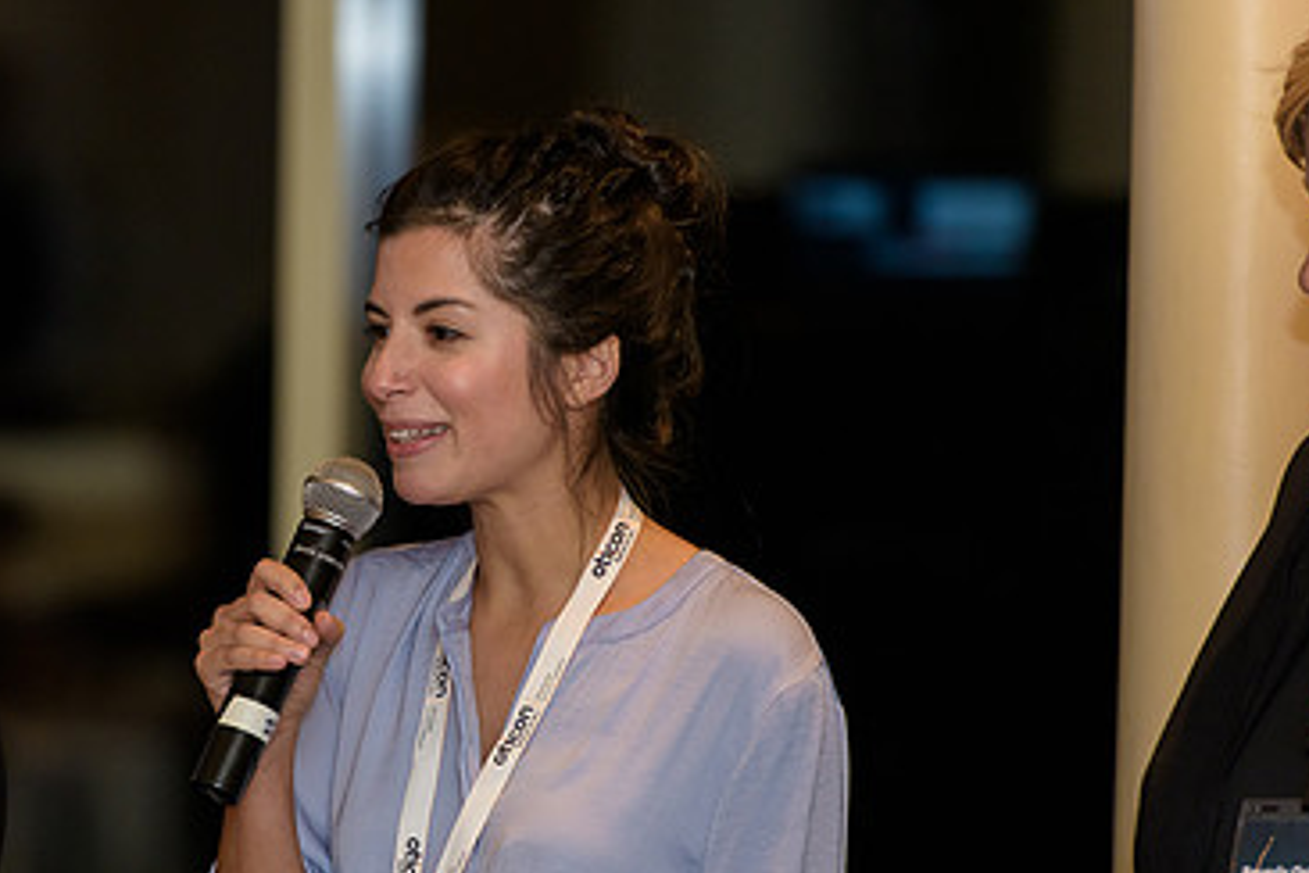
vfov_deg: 4.3
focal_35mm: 317
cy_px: 603
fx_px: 11526
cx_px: 483
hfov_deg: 6.5
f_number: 3.2
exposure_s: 1/125
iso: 1250
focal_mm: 200
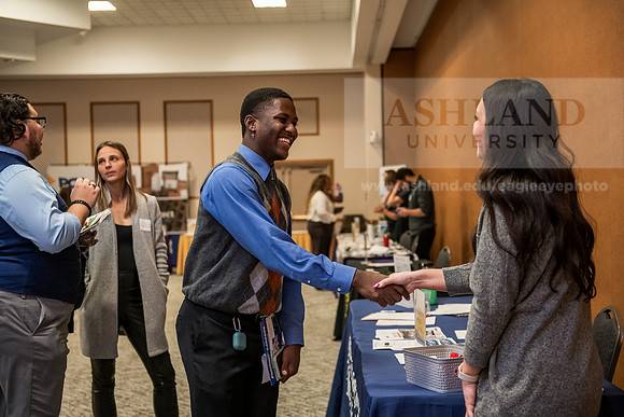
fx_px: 867
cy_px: 208
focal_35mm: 50
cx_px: 312
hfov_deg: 39.6
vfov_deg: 27.0
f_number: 3.2
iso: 2500
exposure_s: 1/200
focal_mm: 50
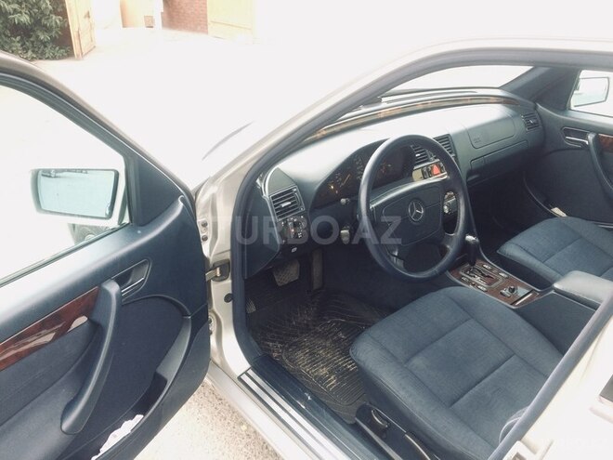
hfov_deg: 61.7
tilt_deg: -31.4
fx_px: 514
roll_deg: -3.0
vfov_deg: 48.2
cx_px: 306
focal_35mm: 29
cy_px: 230
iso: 40
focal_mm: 4.15
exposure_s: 1/100
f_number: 2.2
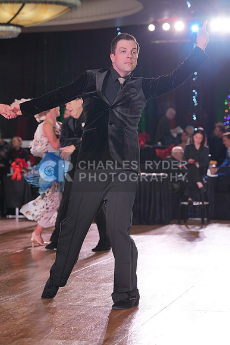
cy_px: 172
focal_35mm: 89
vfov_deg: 22.9
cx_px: 115
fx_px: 852
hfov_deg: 15.4
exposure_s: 1/500
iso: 1600
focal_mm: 89
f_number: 4
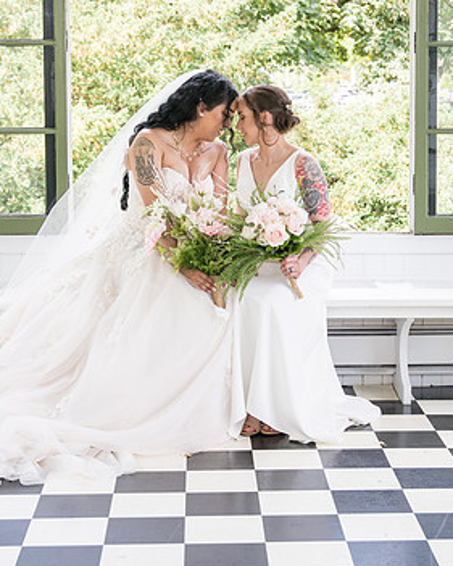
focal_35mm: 81
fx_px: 1357
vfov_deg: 23.5
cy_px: 195
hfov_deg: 19.0
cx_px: 225
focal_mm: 40
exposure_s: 1/320
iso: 320
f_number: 4
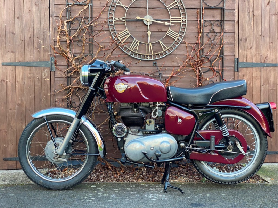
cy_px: 104
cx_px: 139
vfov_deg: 28.0
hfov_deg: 36.8
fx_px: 418
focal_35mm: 52
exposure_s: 1/121
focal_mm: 6
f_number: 2
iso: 100
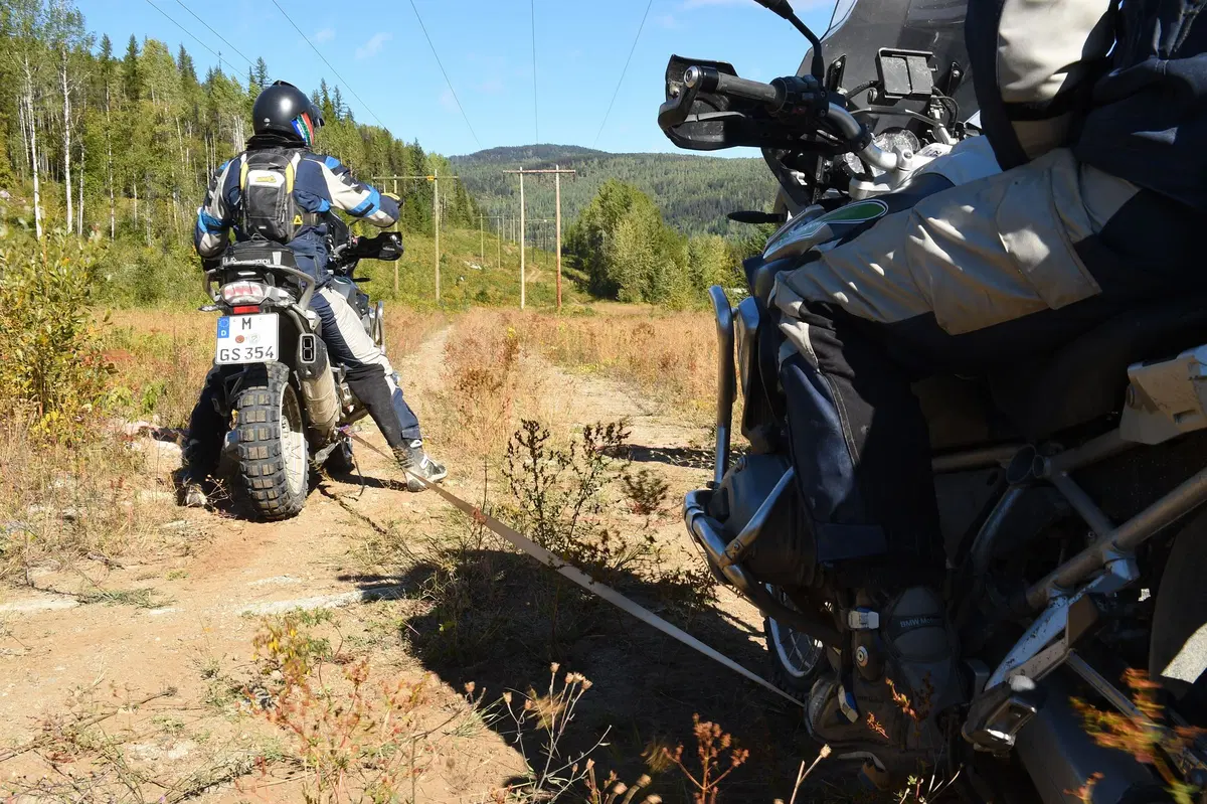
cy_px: 402
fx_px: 1139
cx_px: 604
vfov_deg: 38.9
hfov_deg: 55.8
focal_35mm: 34
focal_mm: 34
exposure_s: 1/15
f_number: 22
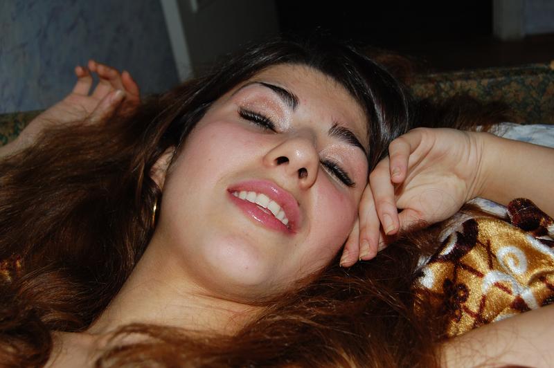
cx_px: 277
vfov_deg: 29.8
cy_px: 184
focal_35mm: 45
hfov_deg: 43.6
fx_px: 692
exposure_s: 1/125
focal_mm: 30
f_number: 5.6
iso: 200
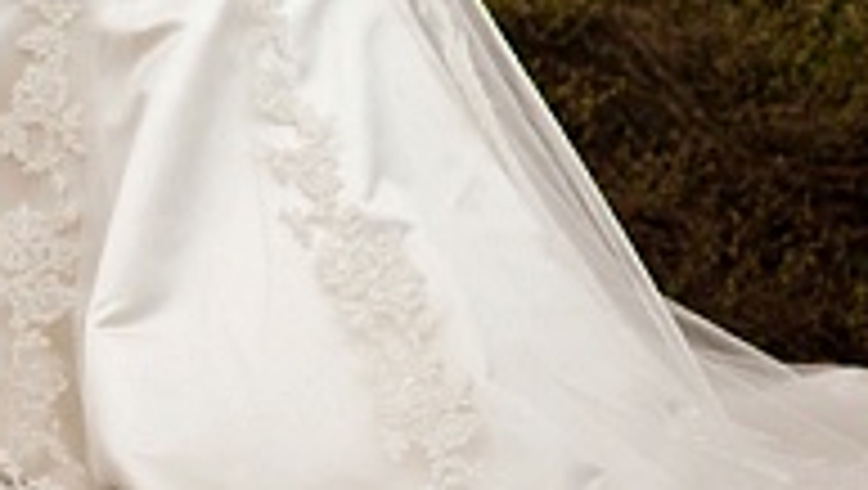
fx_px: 9837
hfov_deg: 5.0
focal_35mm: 427
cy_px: -701
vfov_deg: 2.8
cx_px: -787
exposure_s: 1/800
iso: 100
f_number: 2.5
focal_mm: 85
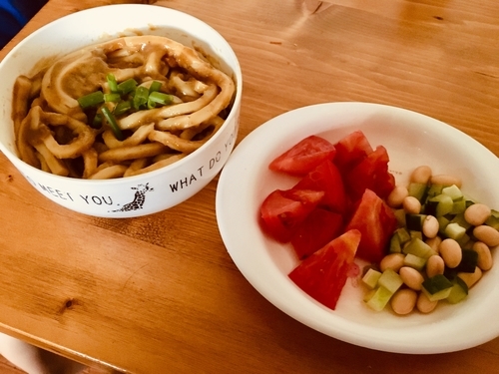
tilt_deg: -57.4
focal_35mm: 29
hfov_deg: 61.7
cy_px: 187
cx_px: 250
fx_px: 418
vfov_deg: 48.2
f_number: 2.2
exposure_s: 1/15
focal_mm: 4.15
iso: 250
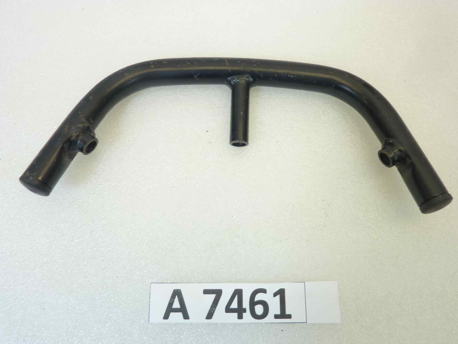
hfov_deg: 65.3
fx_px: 357
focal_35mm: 27
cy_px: 184
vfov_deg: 51.3
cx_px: 236
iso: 80
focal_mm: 4.1
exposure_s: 1/25
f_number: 3.3
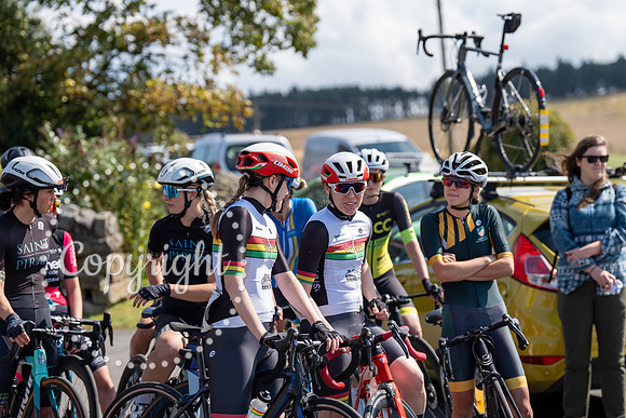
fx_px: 1948
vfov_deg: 12.2
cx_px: 313
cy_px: 209
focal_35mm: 112
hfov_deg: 18.3
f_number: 3.5
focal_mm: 112
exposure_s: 1/800
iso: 100
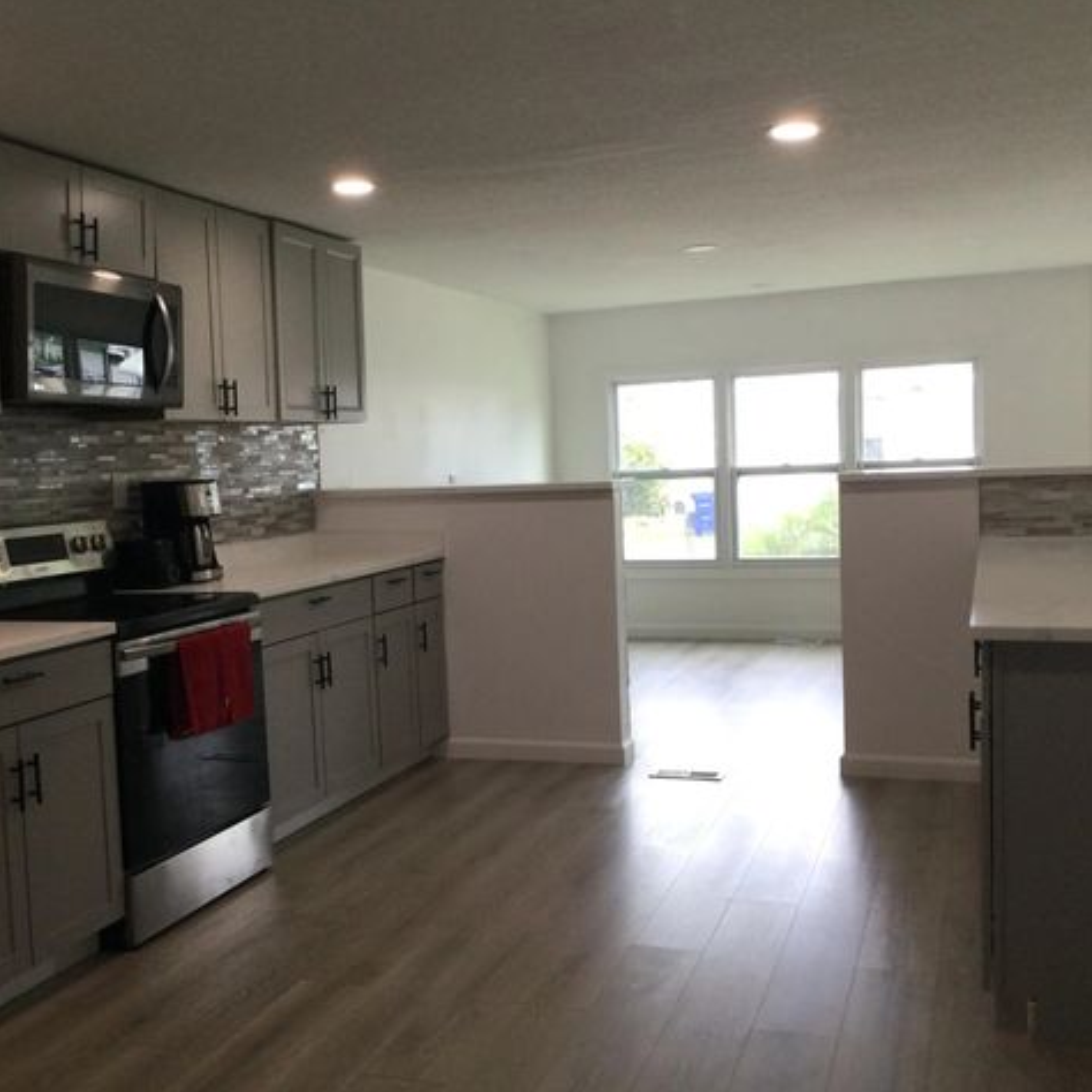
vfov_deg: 44.9
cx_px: 475
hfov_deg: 44.8
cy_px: 541
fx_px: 1321
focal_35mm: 37
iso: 25
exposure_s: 1/30
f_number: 2.4
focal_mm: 3.3
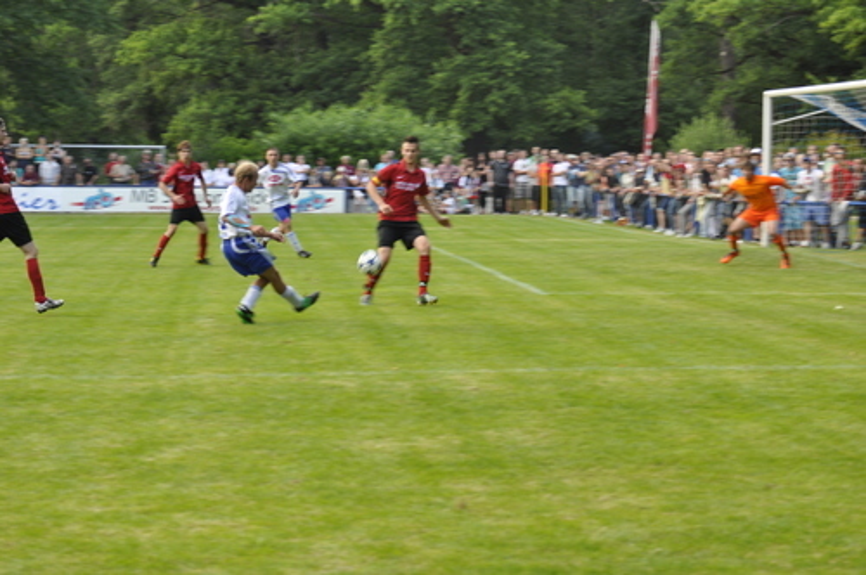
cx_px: 433
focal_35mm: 105
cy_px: 288
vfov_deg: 13.0
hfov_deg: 19.5
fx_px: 2523
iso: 220
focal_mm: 70
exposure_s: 1/125
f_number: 5.6
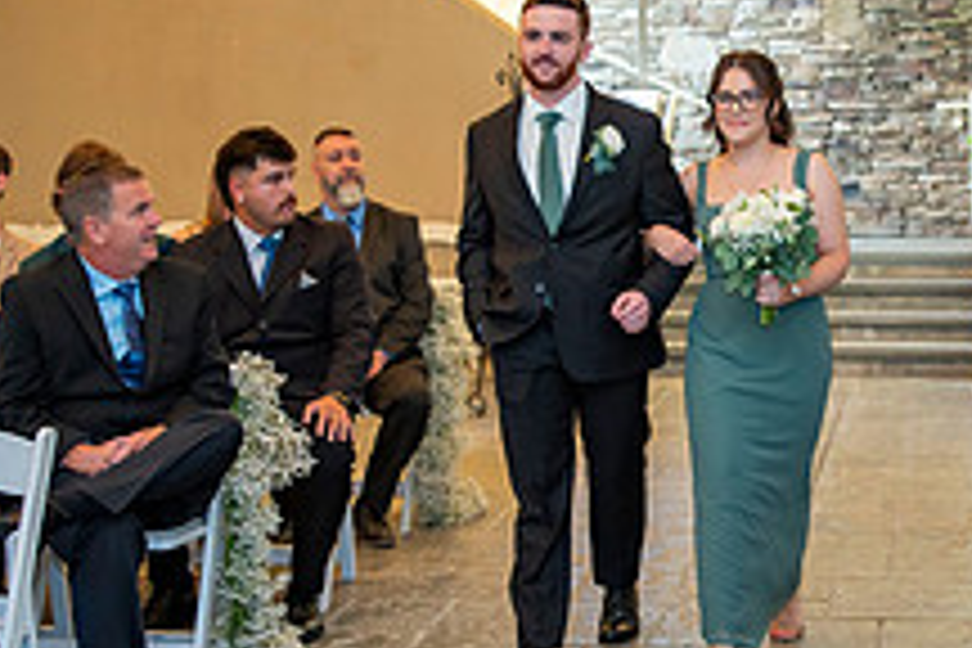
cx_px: 752
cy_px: 338
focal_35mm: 70
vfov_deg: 19.5
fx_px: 1890
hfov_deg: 28.3
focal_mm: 26
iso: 800
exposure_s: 1/1250
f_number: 2.8
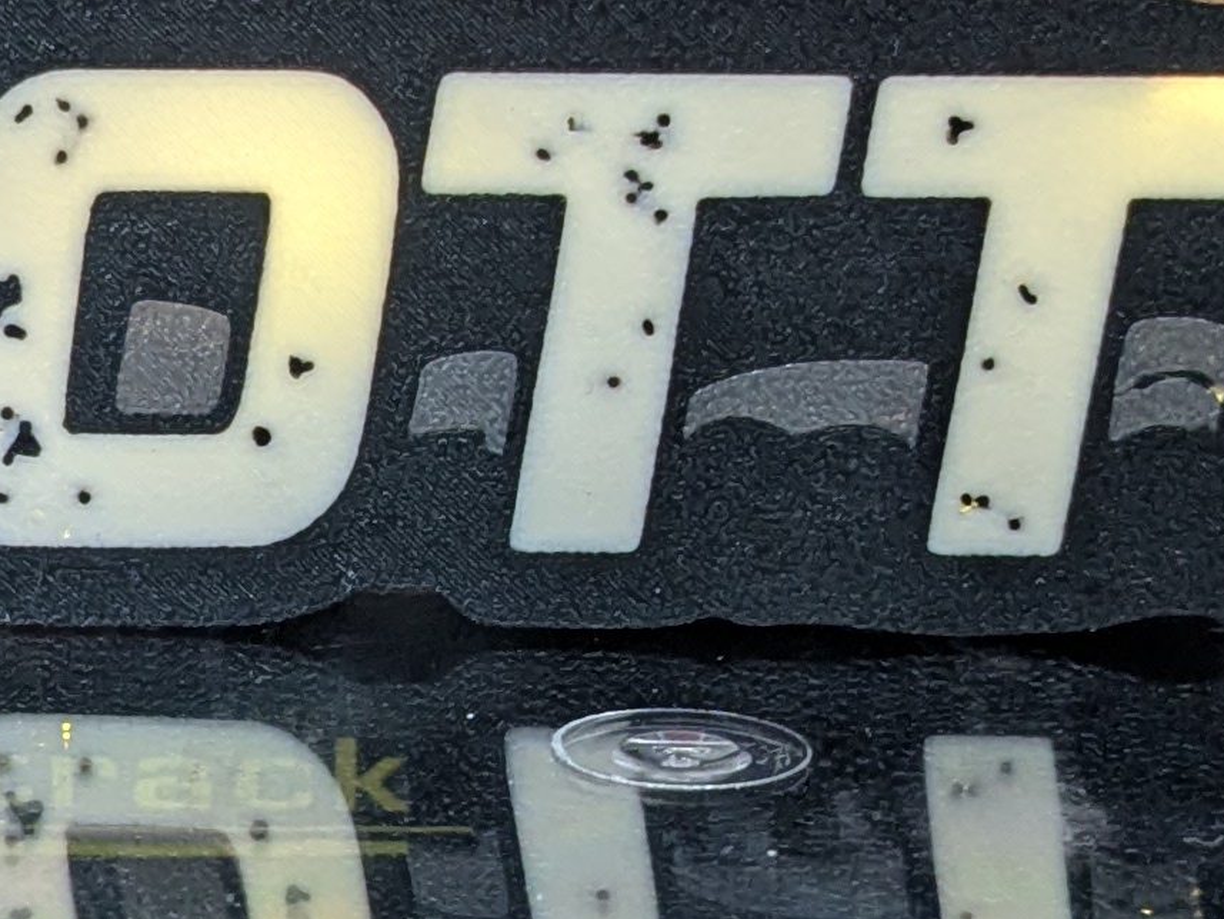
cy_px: 490
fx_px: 4491
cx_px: 537
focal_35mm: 127
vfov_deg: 11.7
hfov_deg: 15.5
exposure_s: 1/50
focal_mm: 4.38
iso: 183
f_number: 1.73
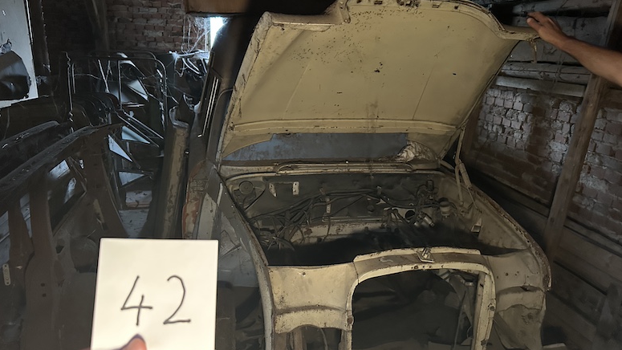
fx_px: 445
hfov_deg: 69.8
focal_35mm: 27
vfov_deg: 42.9
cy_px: 188
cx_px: 318
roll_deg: -1.9
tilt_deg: -18.3
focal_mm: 6.86
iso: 1000
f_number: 1.78
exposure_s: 1/37
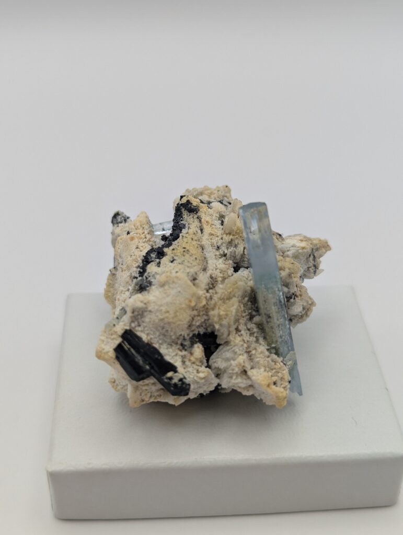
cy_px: 268
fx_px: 743
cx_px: 202
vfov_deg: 39.6
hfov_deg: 30.3
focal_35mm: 48
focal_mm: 6.81
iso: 47
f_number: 1.85
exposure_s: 1/179
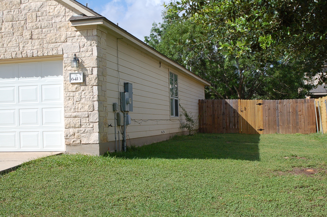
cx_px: 164
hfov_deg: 37.9
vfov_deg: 25.7
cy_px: 108
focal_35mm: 52
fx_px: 476
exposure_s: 1/400
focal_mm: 35
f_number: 10
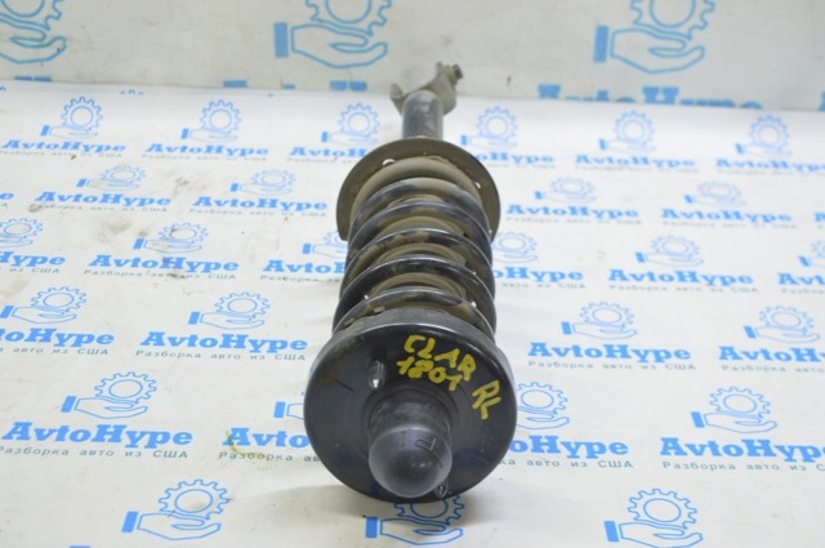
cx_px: 412
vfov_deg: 25.7
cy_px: 274
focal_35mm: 52
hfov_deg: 37.9
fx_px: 1202
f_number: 5.6
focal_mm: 35
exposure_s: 1/15
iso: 400
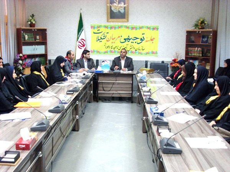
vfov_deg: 37.7
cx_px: 115
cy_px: 86
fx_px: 252
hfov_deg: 49.0
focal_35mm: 38
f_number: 3
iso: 200
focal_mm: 6.3
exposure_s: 1/15
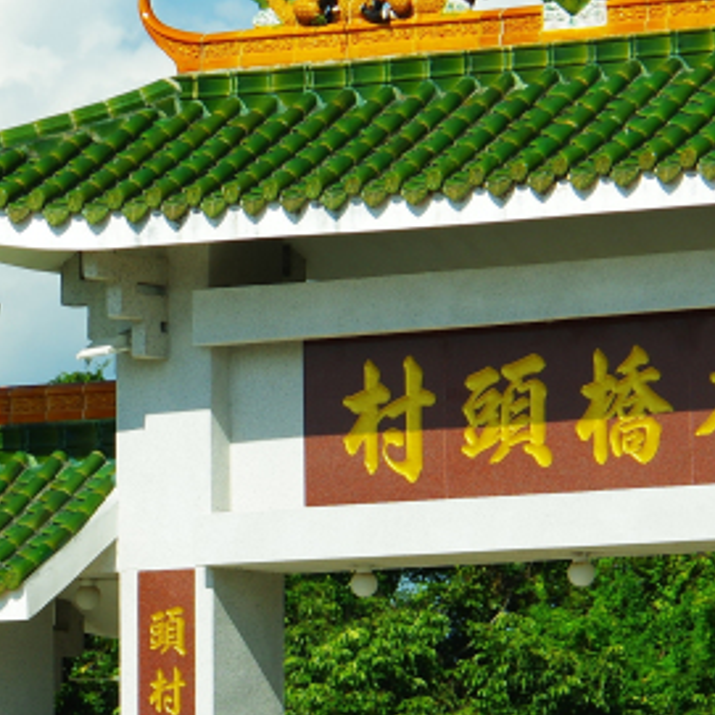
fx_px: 7642
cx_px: 375
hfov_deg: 5.4
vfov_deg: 5.3
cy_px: 658
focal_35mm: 327
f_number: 8
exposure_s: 1/500
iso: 100
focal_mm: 68
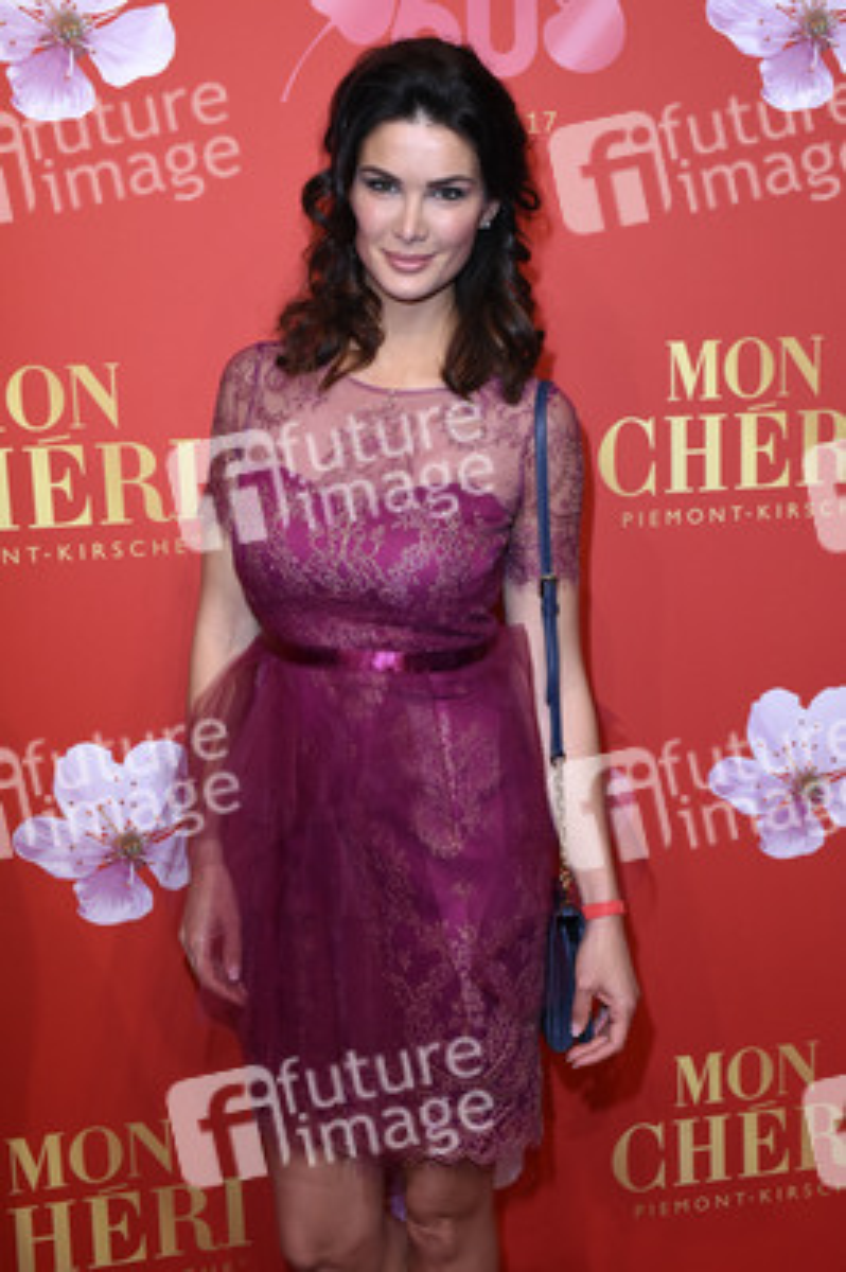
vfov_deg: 49.6
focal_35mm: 39
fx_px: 1377
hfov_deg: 34.2
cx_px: 423
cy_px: 636
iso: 1600
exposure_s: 1/160
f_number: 6.3
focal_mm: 26
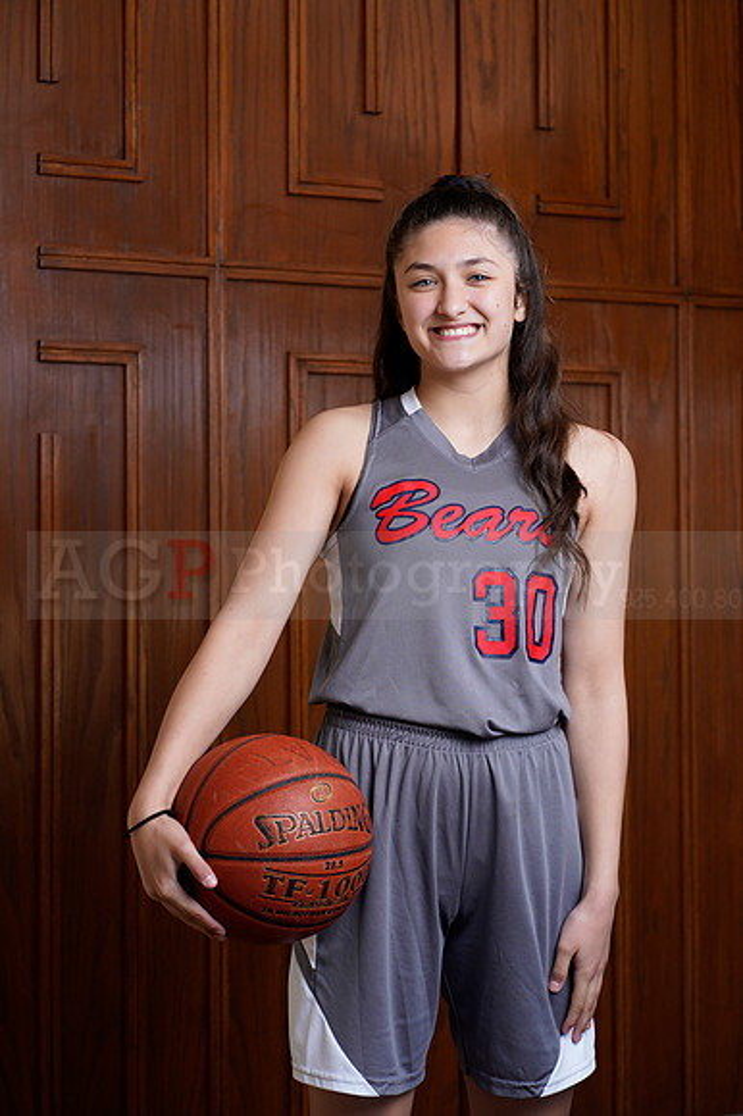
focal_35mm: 85
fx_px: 2634
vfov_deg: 23.9
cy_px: 558
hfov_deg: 16.1
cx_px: 372
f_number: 5.6
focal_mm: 85
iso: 200
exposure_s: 1/250
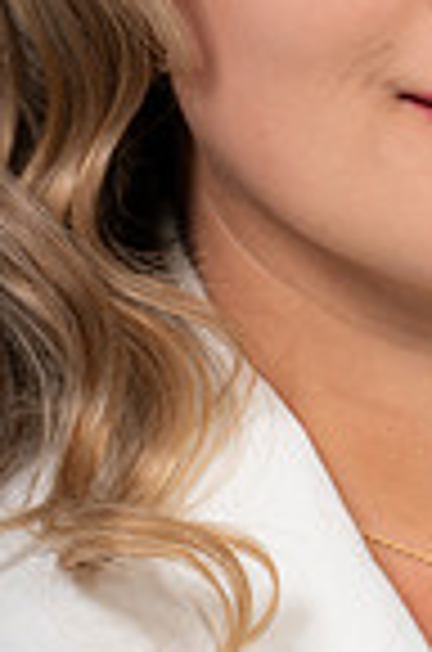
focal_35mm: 529
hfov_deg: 2.6
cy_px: 108
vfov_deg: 3.9
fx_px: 9567
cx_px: 486
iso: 320
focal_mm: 170
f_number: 5.6
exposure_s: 1/200
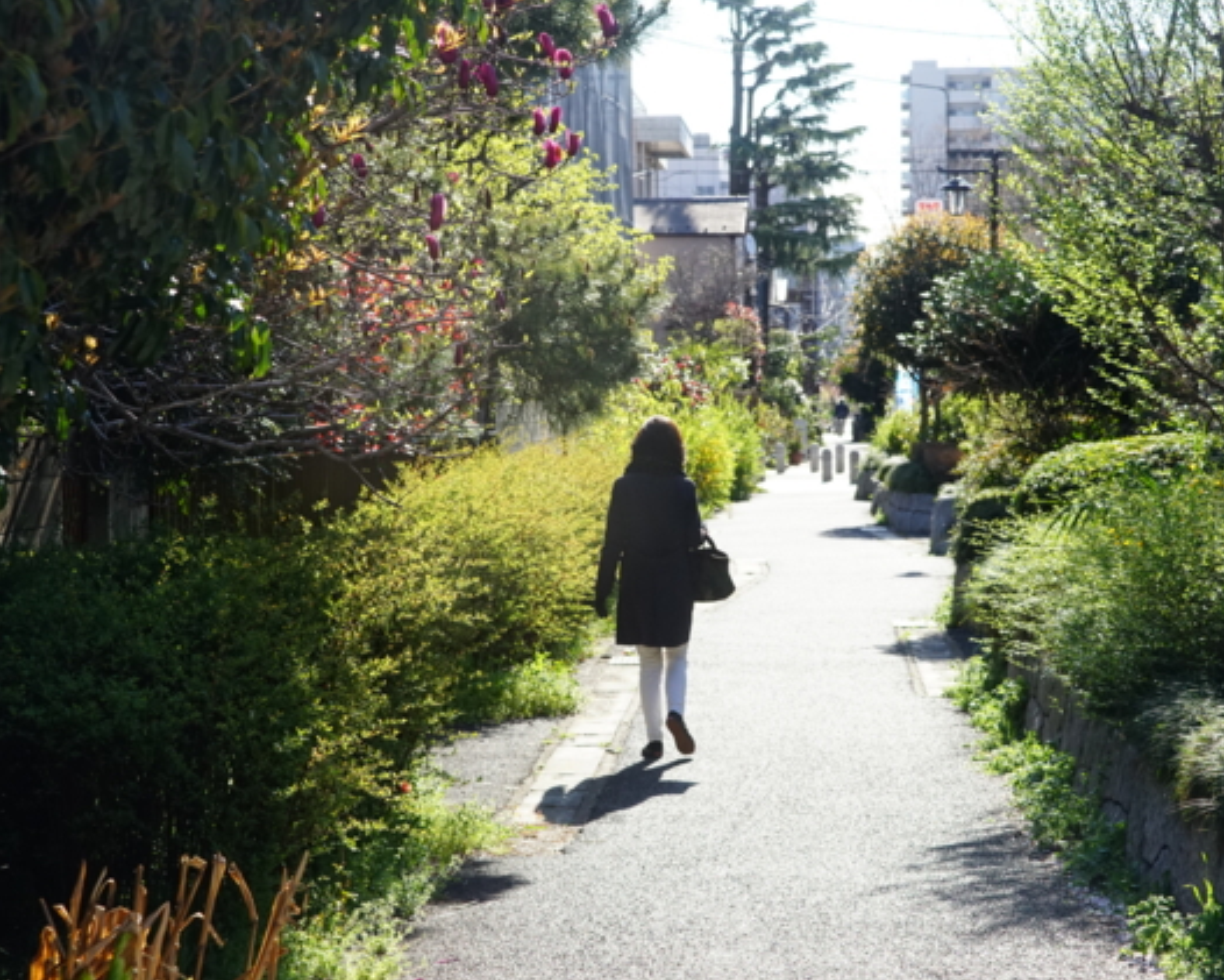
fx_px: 3515
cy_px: 495
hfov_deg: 19.7
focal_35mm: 97
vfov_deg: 15.9
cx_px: 682
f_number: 8
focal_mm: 85
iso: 1000
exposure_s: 1/640
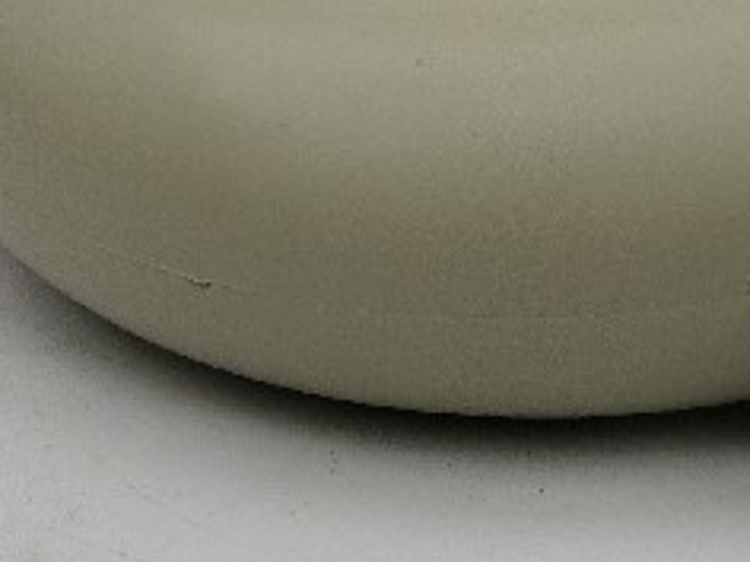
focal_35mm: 179
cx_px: 493
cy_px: 95
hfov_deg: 11.0
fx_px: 3878
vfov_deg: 8.3
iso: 100
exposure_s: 1/400
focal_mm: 14.1
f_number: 8
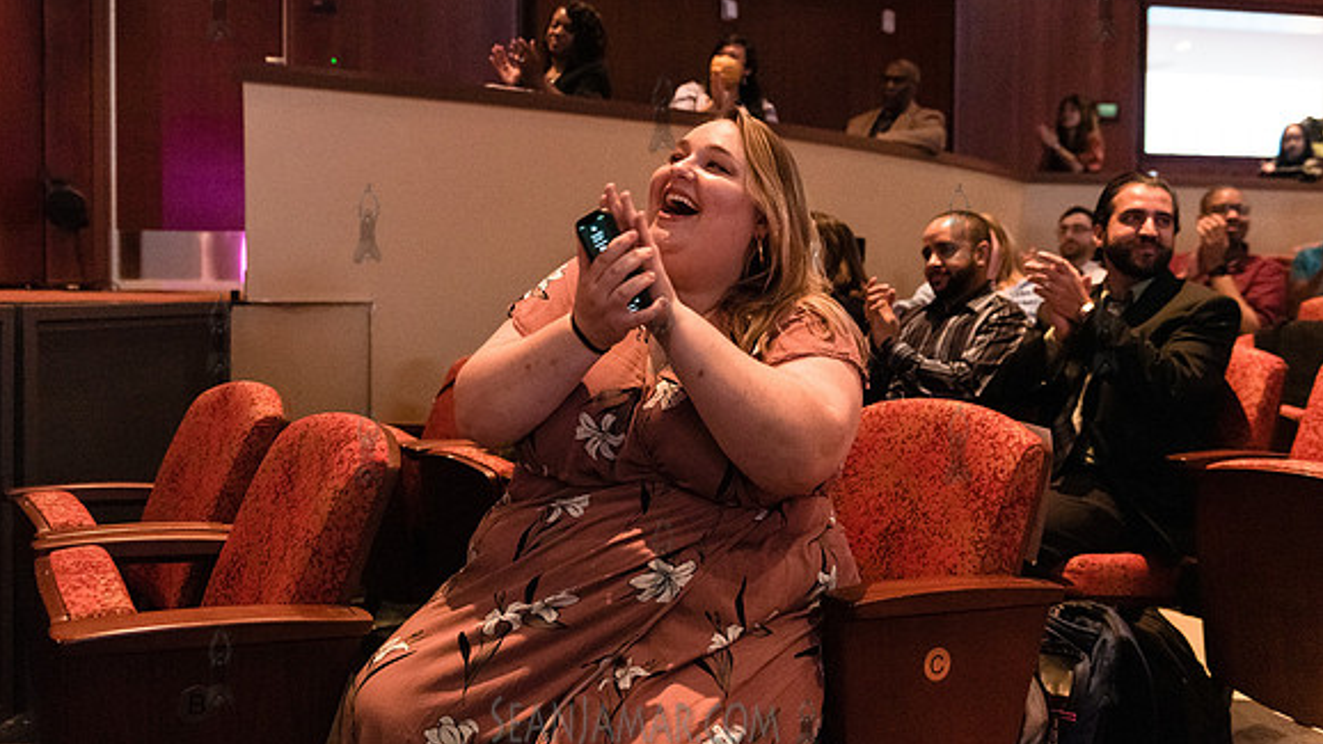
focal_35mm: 36
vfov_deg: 32.8
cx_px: 662
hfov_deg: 55.3
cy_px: 333
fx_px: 1263
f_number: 3.5
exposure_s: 1/200
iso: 4000
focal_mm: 32
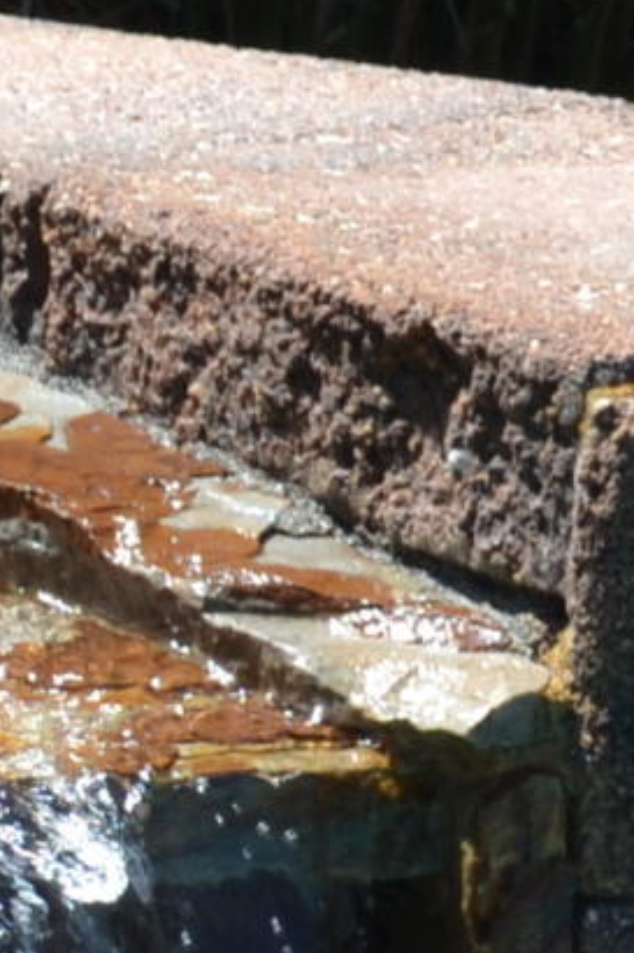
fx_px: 15959
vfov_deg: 3.4
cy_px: 1641
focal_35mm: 604
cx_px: -943
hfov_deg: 2.3
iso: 100
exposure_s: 1/250
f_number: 8
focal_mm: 55
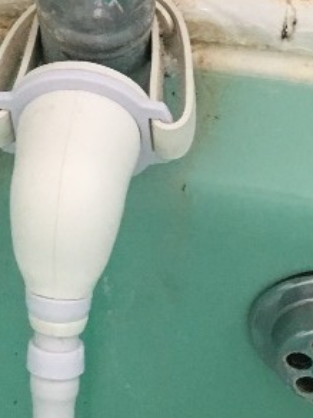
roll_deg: +2.1
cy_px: -175
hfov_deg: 12.3
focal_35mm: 119
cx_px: 4
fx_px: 1435
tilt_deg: -43.2
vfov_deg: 15.5
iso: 125
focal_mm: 4.15
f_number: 2.2
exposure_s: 1/33
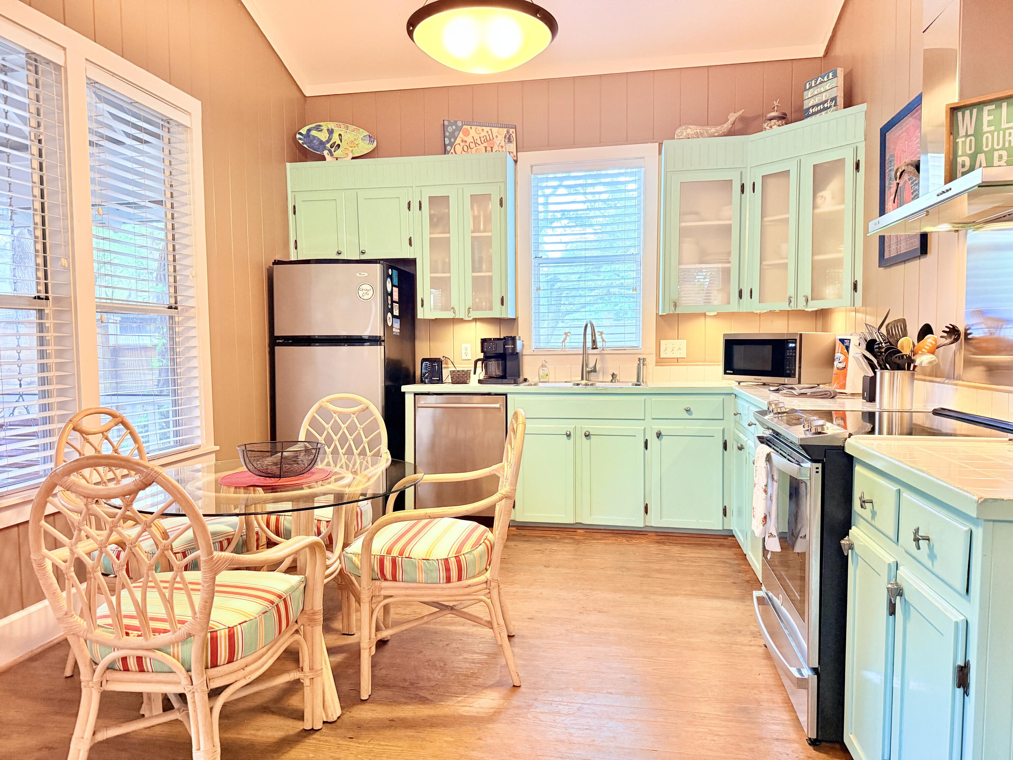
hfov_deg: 71.6
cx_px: 506
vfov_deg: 56.8
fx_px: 702
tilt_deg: -3.5
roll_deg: +0.9
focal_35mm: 24
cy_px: 380
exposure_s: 1/60
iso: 400
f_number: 1.78
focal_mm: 6.76
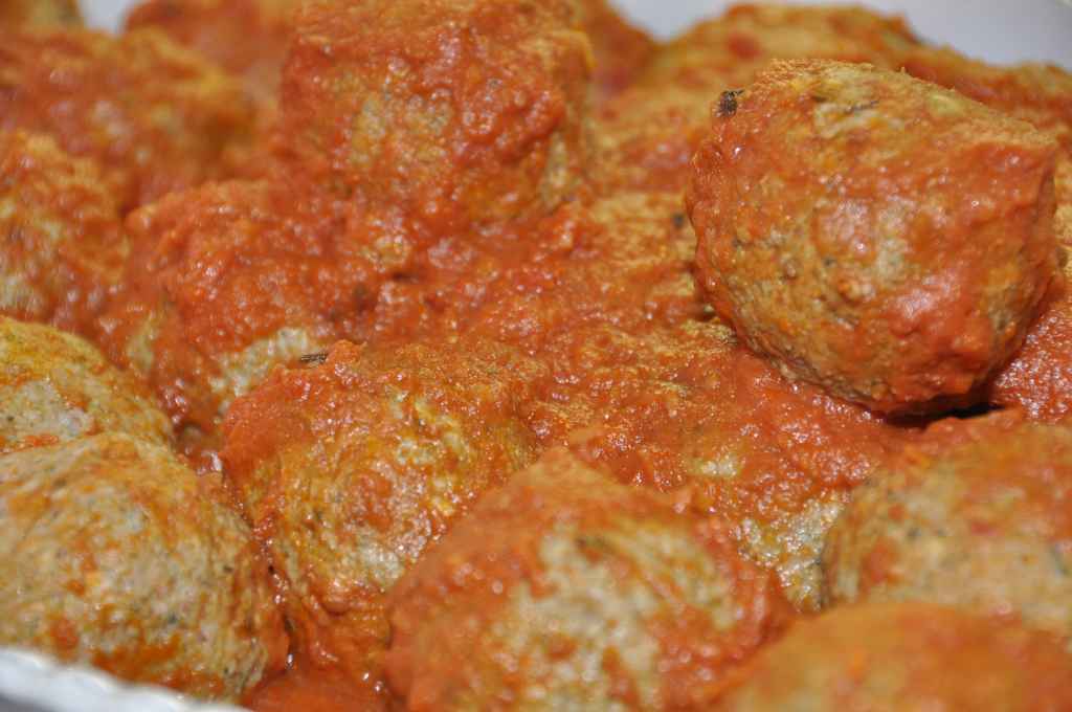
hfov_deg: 13.1
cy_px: 356
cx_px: 536
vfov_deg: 8.7
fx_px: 4684
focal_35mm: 158
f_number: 5.3
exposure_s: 1/60
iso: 400
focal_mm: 105
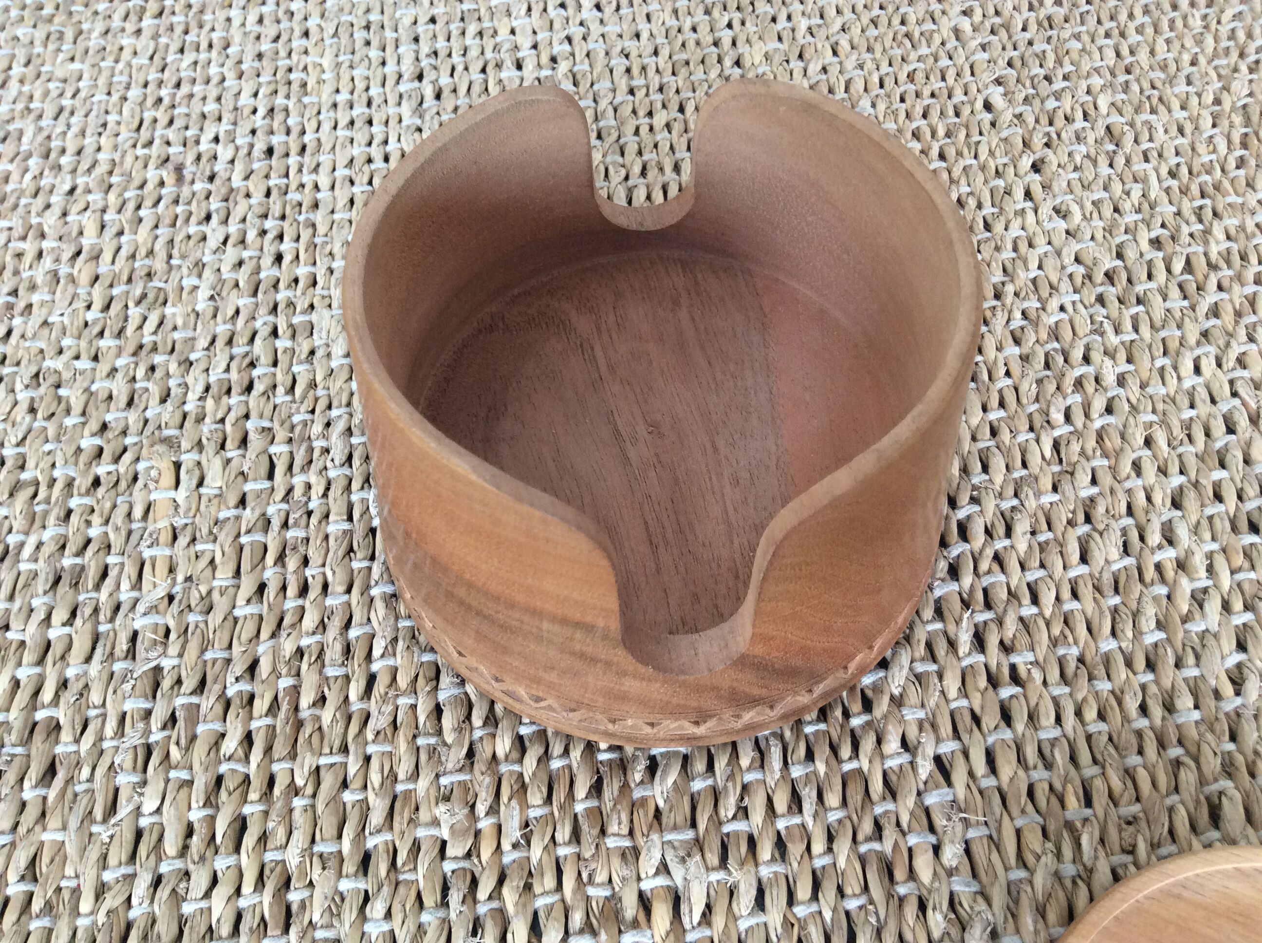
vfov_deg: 44.1
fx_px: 1165
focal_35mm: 32
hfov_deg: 56.9
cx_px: 631
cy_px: 472
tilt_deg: -55.4
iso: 100
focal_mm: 3.3
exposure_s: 1/25
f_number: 2.4
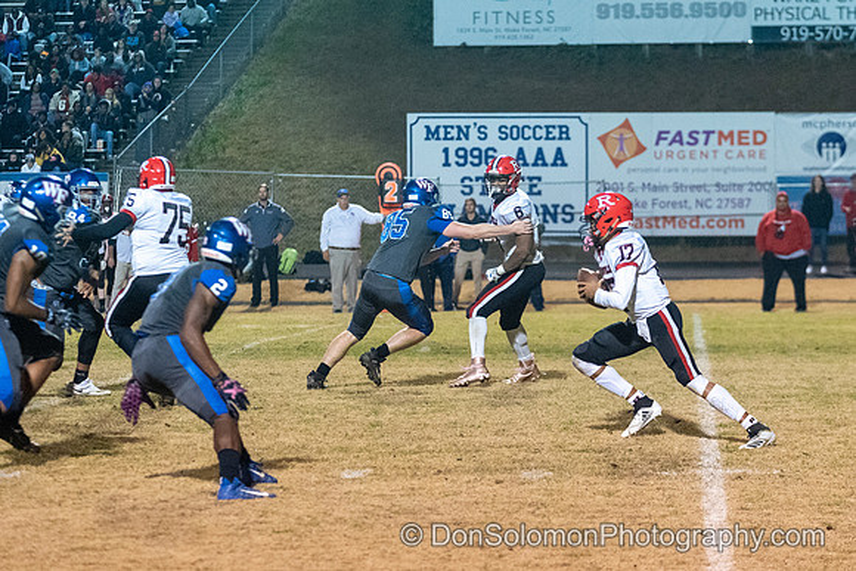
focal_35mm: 142
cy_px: 220
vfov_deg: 9.6
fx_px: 3389
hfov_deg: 14.4
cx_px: 497
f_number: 2.8
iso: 8000
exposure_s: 1/800
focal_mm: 104
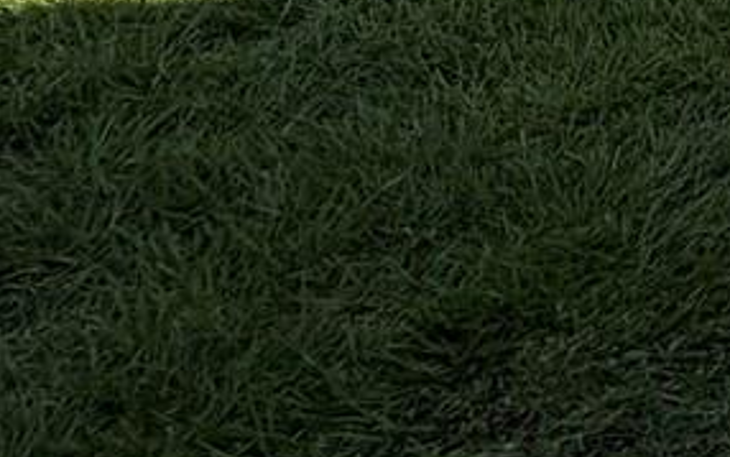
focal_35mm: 83
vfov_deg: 12.0
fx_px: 1652
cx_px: 1830
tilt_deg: -0.5
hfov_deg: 14.3
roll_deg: -1.8
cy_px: -712
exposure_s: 1/770
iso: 32
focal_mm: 2.22
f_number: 2.2
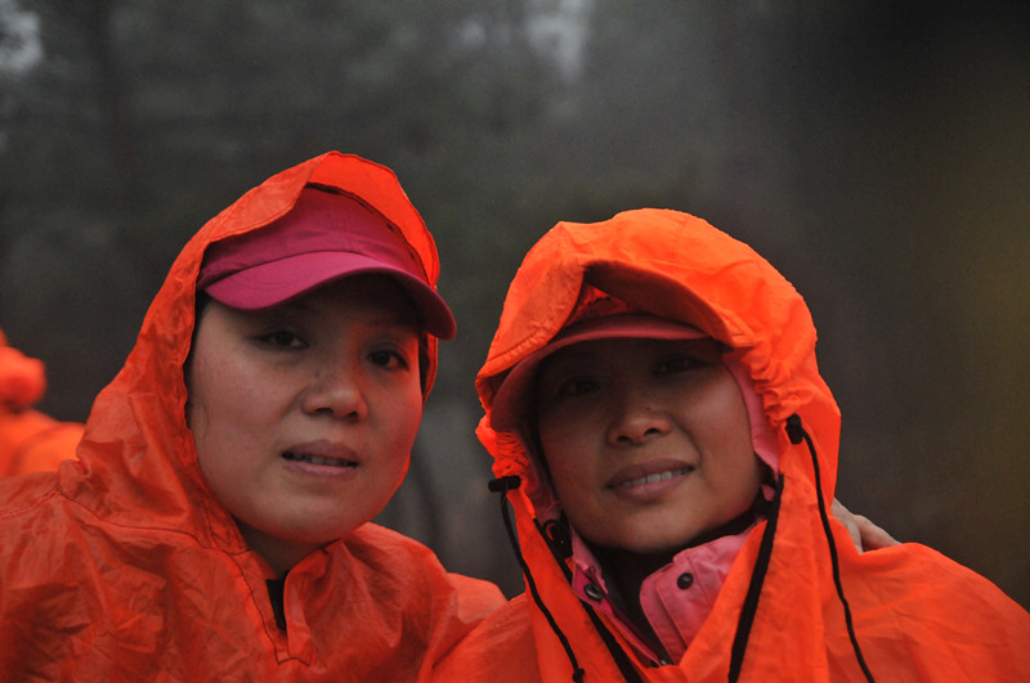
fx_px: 2143
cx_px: 515
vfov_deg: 18.1
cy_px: 342
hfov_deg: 27.0
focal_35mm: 75
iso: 1250
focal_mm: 50
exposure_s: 1/4000
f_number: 2.8
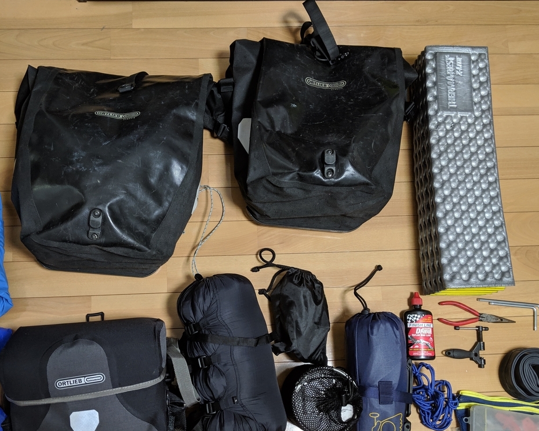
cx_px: 230
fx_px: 542
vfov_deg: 43.2
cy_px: 257
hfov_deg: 52.6
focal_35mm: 34
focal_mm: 4.44
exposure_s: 1/25
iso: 170
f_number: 1.8
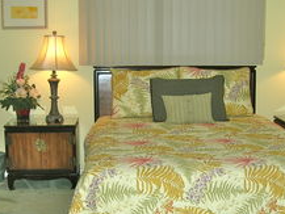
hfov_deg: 31.5
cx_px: 184
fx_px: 503
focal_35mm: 61
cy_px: 126
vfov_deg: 24.0
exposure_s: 1/60.1
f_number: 2.7
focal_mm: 6
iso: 50
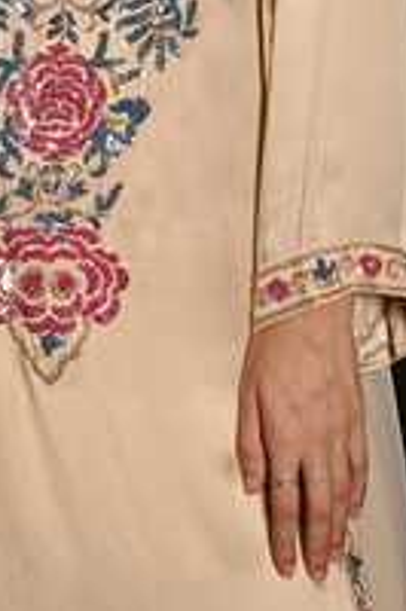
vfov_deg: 13.5
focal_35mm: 147
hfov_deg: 9.3
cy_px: -182
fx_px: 2491
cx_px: 31
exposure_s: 1/200
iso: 125
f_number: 7.1
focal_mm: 56
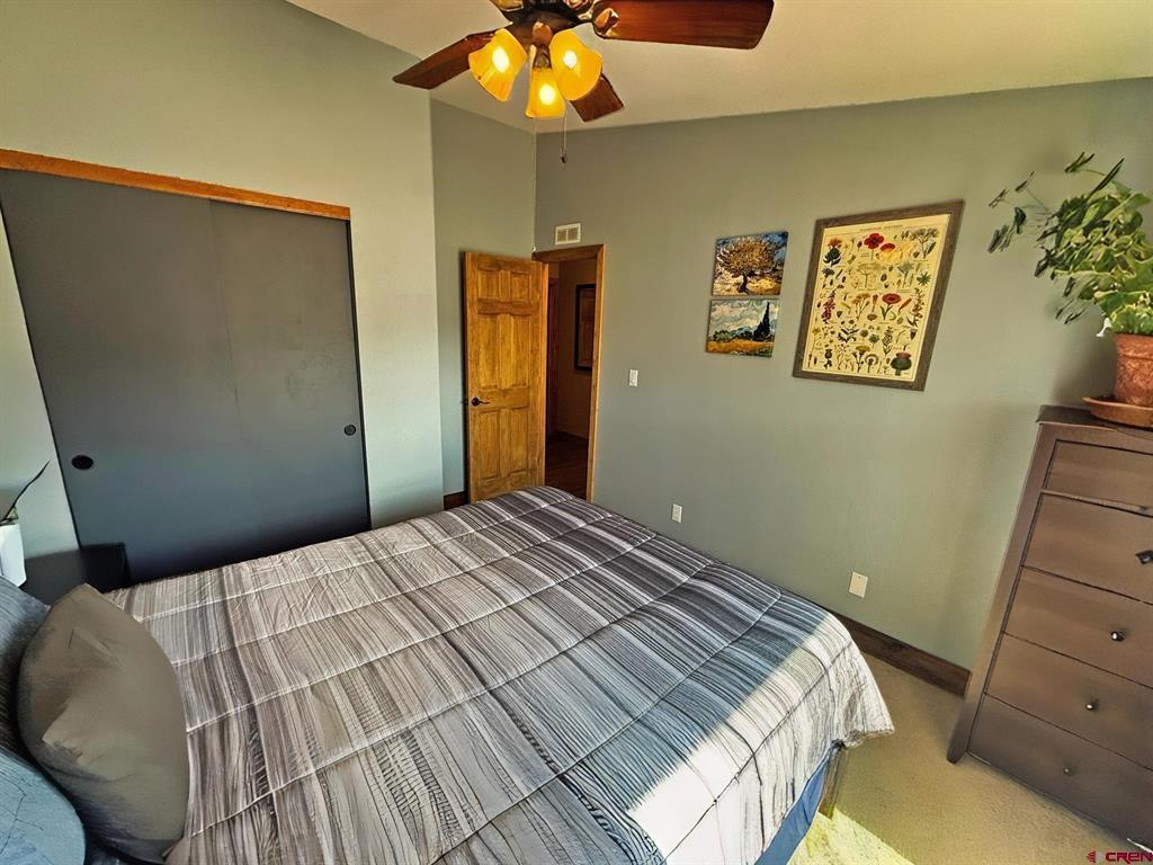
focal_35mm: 14
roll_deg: -1.6
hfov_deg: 102.1
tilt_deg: -13.1
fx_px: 466
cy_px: 432
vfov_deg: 85.7
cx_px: 576
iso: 160
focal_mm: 2.22
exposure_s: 1/120
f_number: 2.2
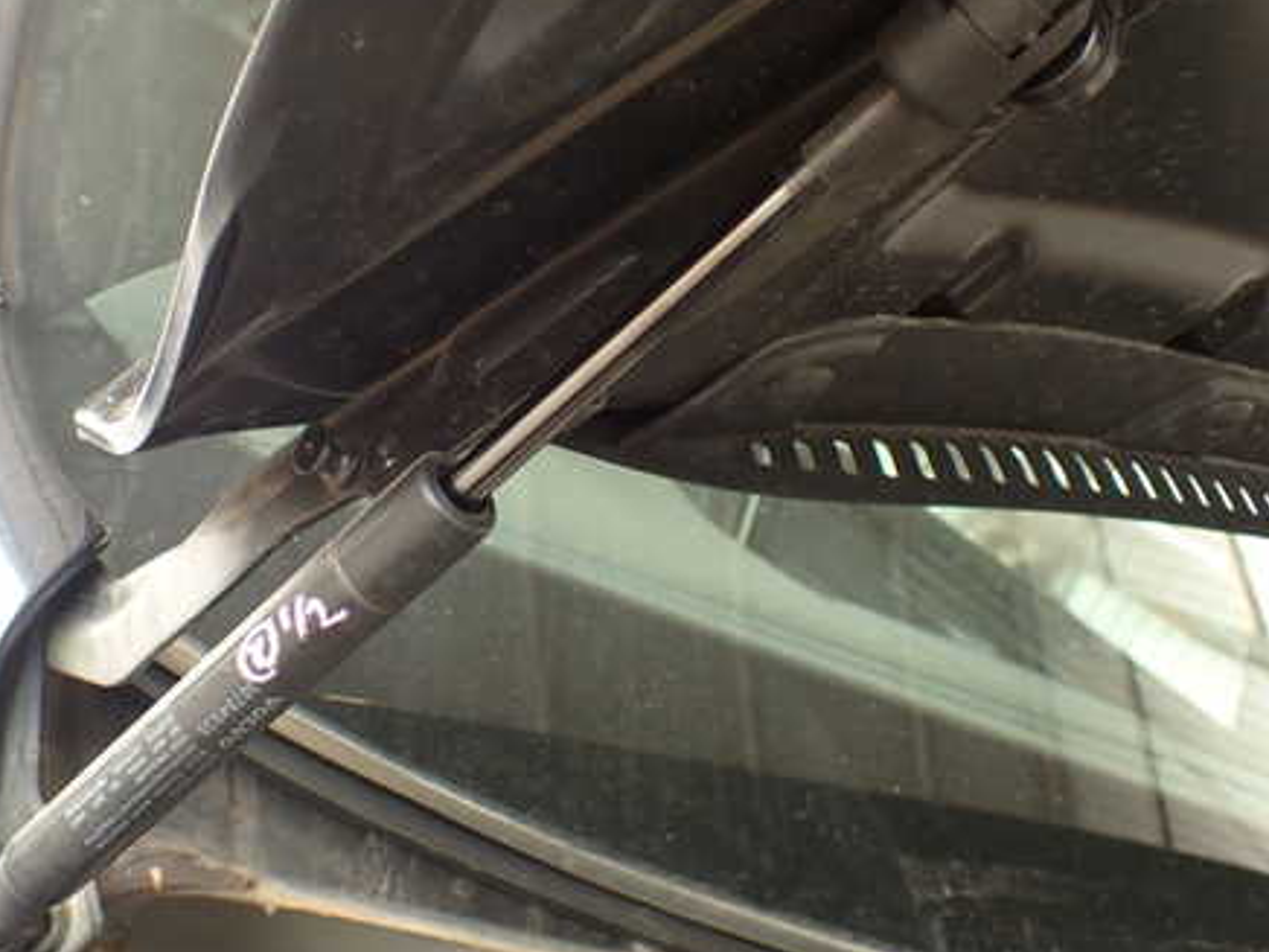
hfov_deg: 42.8
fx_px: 1613
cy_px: 431
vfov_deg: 32.9
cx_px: 515
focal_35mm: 44
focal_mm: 5.79
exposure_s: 1/60
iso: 200
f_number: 2.4
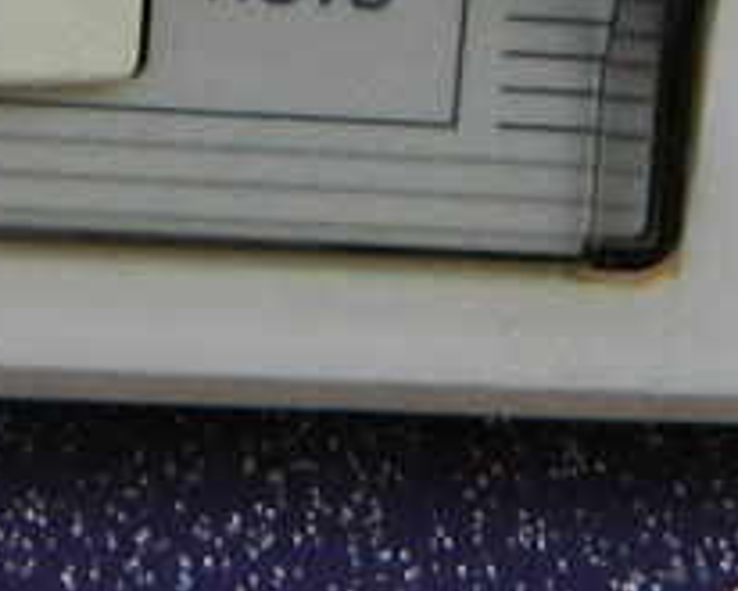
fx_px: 3627
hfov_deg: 11.6
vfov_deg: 8.9
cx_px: 190
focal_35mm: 166
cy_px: -498
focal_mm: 6.2
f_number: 3.3
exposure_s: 1/60
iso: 80
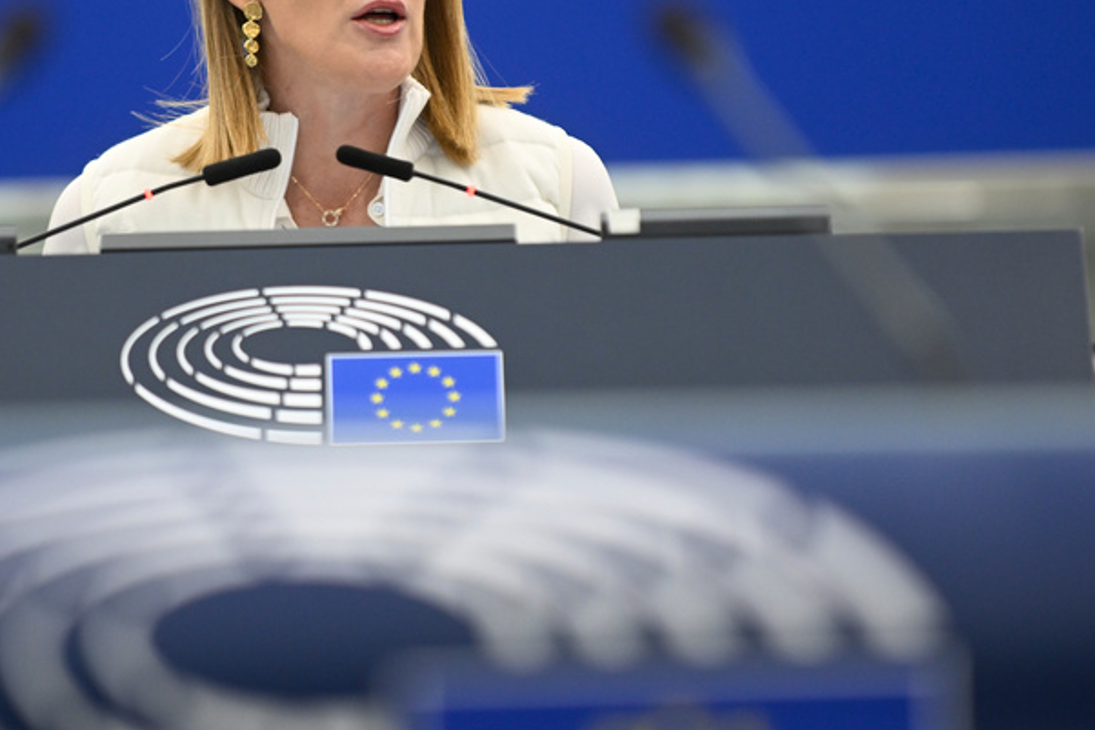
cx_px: 358
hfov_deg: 6.1
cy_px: 160
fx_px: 10338
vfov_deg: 4.0
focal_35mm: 340
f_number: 2.8
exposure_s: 1/250
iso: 1600
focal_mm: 200
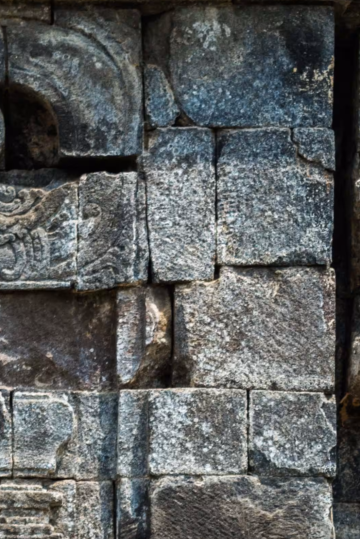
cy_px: 611
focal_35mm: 272
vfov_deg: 7.5
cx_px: -254
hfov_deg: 5.0
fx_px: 4079
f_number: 7.1
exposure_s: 1/200
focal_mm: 48
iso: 100
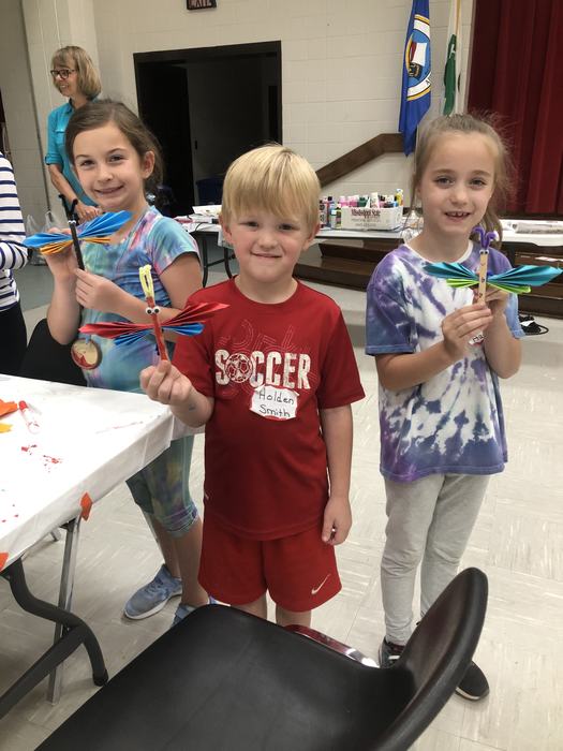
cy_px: 376
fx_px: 607
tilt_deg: -20.0
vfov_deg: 63.4
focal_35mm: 28
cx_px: 282
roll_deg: +0.5
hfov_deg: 49.7
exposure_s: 1/17
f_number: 1.8
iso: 40
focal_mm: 3.99
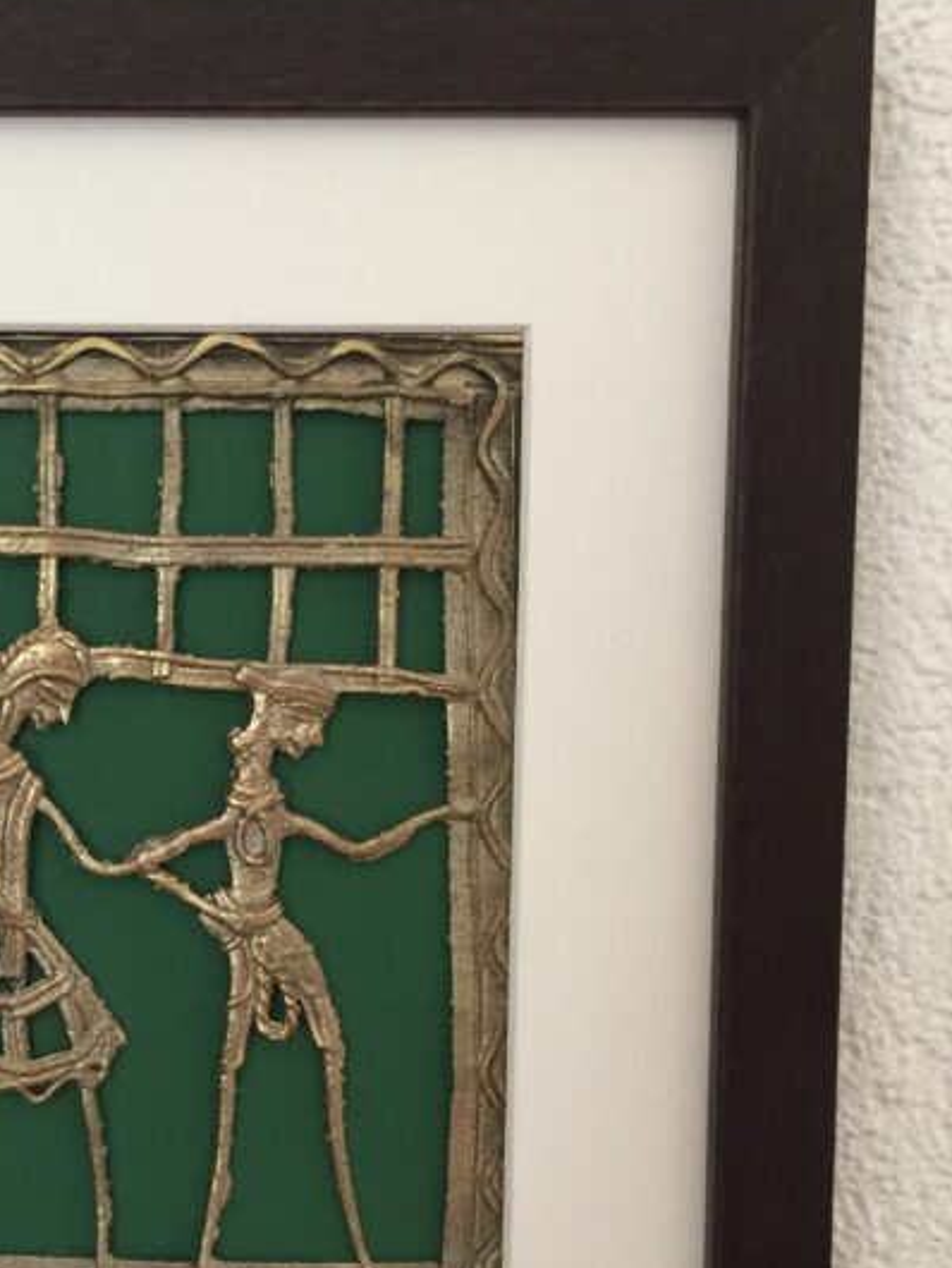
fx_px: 2052
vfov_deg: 34.3
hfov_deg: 25.1
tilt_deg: -3.7
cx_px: 36
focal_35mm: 56
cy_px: 744
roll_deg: +0.1
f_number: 2.2
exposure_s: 1/17
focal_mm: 4.15
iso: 125
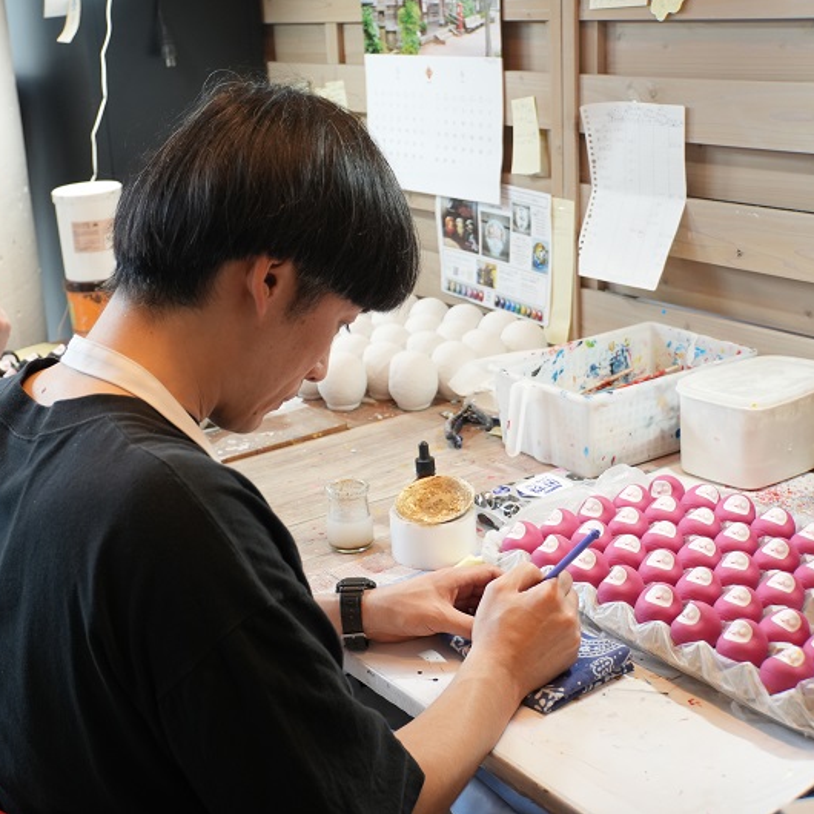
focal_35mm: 51
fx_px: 1361
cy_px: 406
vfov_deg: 33.3
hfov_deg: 32.8
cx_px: 229
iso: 640
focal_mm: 26.6
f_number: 4
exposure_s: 1/50
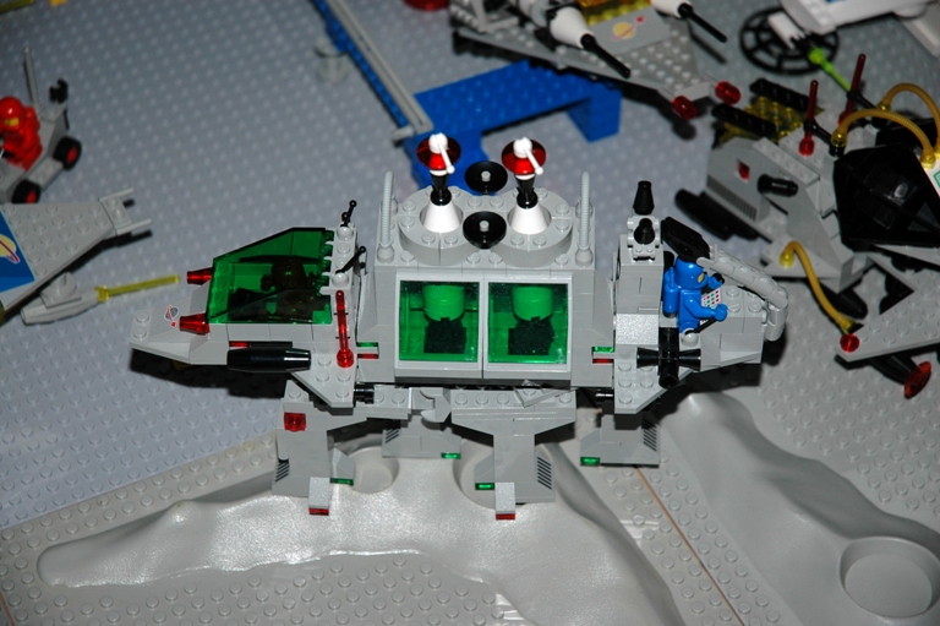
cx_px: 470
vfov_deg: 13.0
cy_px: 313
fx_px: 2740
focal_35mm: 105
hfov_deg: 19.5
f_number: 4.5
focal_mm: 70
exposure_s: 1/60
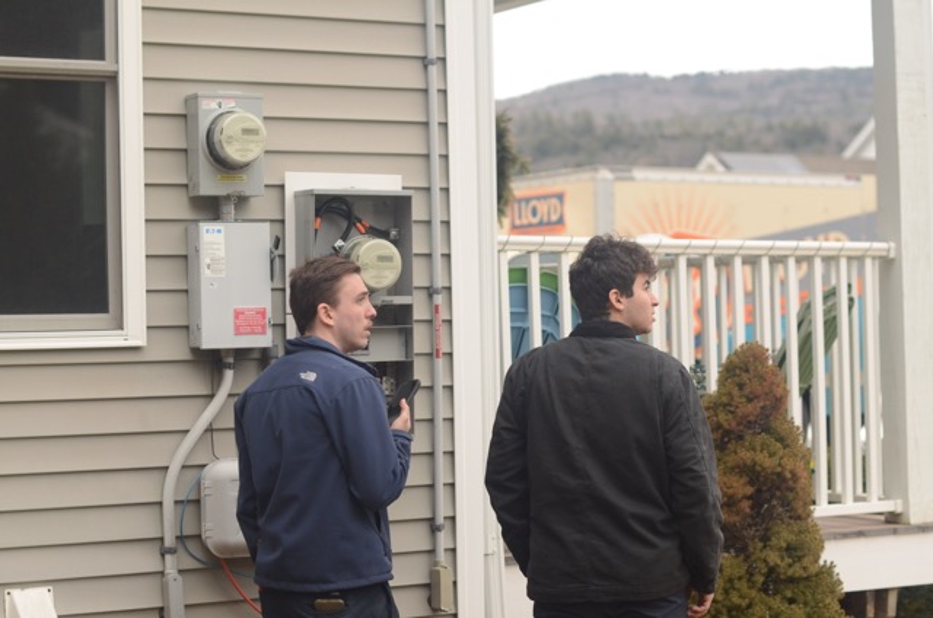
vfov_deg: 18.1
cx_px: 466
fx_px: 1940
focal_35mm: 75
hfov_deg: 27.0
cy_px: 309
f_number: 2.8
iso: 800
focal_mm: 50
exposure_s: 1/1250
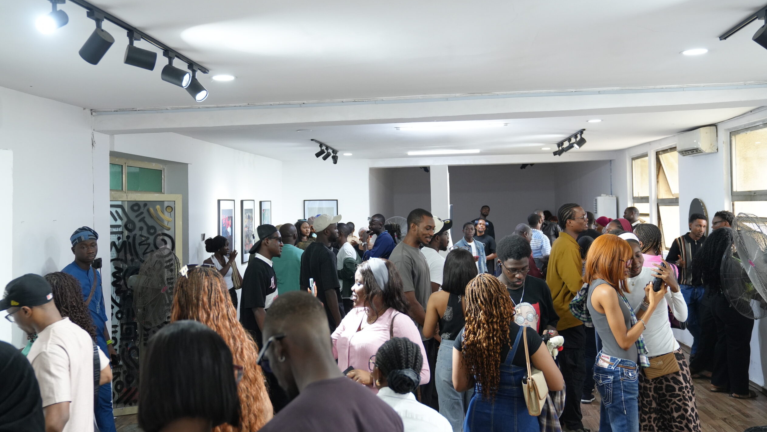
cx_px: 379
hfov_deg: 58.0
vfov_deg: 34.6
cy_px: 199
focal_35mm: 34
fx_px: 692
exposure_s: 1/125
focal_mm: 32
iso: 2000
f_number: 3.5
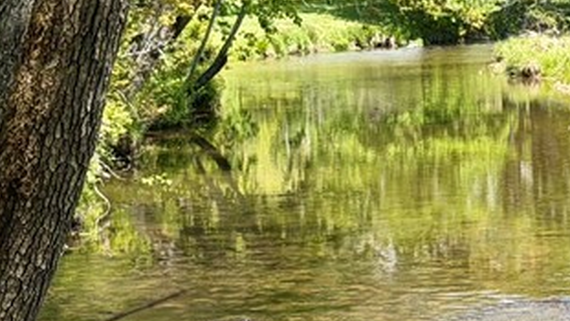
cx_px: 594
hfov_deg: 12.3
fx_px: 2600
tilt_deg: -4.1
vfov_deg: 7.1
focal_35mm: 172
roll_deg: +0.8
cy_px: 110
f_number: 1.78
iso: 64
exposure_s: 1/1330
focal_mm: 6.76
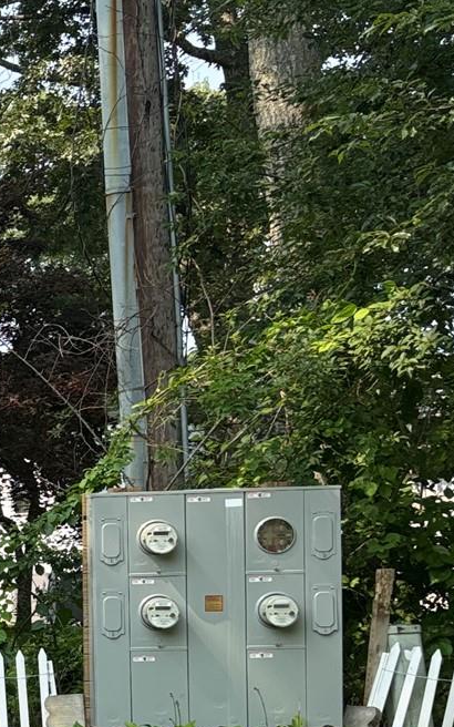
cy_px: 583
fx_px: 1703
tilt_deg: +0.1
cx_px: -672
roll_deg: +1.5
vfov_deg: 23.7
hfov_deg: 11.9
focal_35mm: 86
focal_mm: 5.96
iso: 50
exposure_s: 1/1027
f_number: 1.6
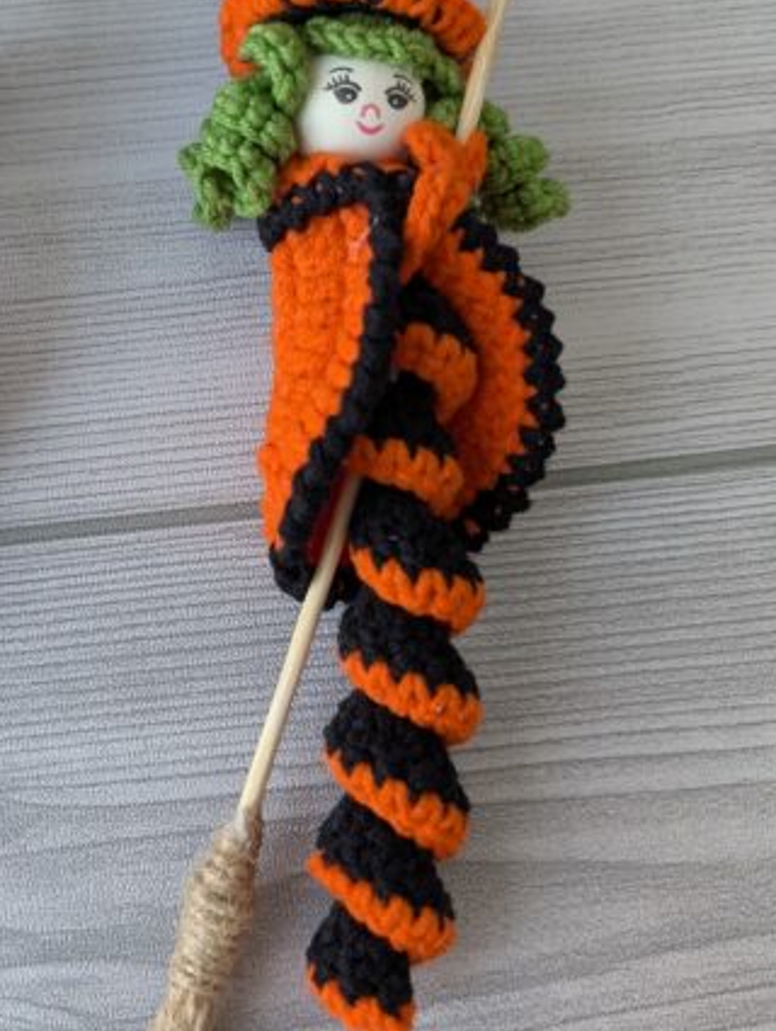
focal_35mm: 45
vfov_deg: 41.9
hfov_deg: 30.9
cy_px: 448
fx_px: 1342
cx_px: 87
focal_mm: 6.9
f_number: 1.68
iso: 63
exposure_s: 1/42.8
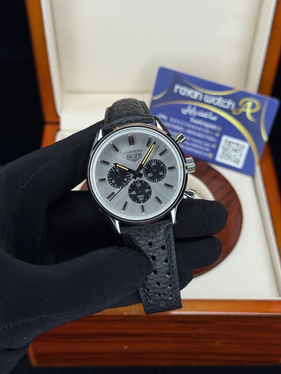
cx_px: 140
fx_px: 520
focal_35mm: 48
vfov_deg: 39.7
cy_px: 187
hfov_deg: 30.3
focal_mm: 6.76
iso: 80
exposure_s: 1/288
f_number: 1.78
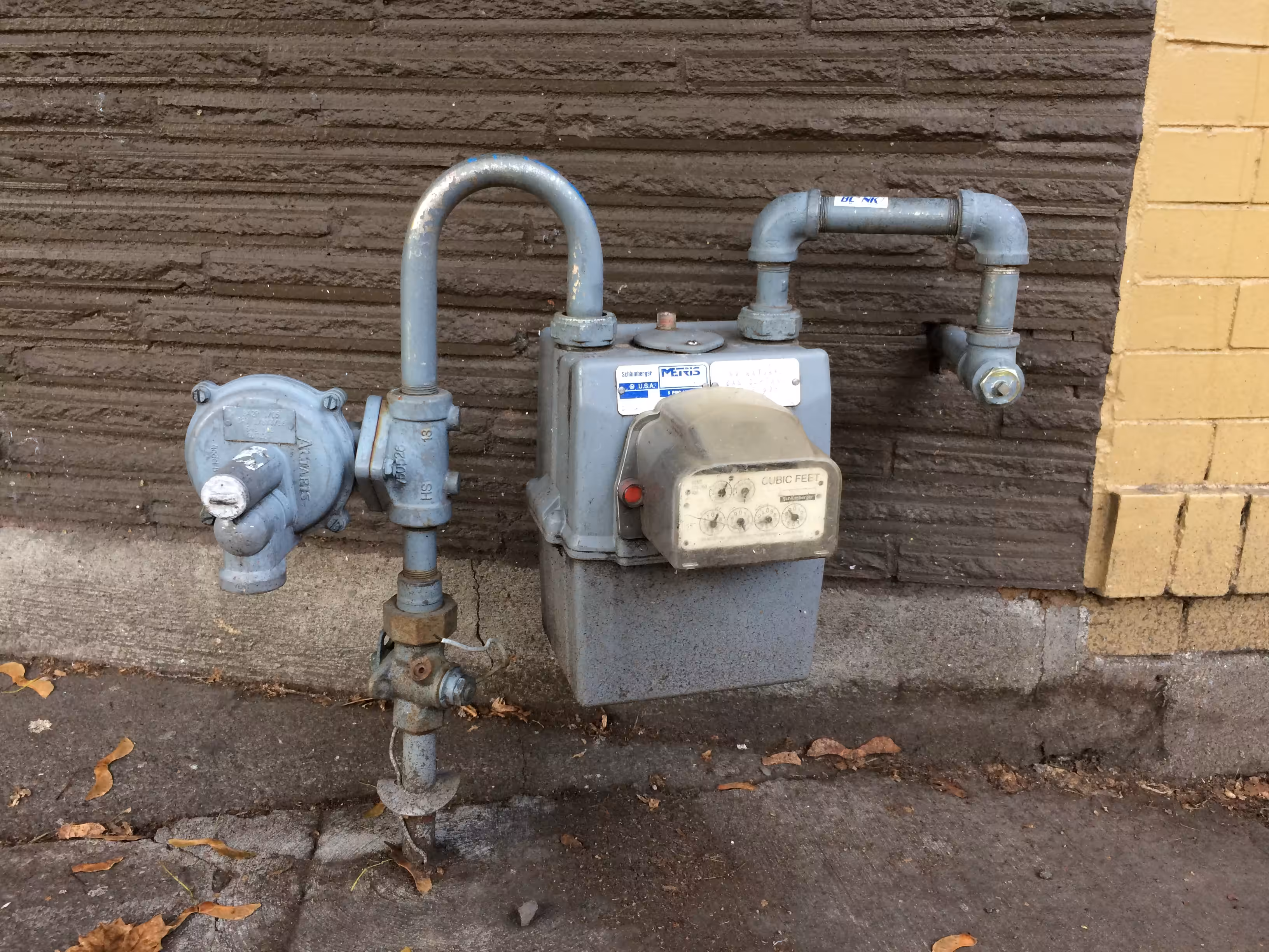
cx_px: 634
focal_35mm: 29
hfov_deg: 61.7
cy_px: 476
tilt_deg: -16.3
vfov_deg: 48.2
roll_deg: -0.3
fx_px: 1063
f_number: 2.2
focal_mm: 4.15
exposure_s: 1/30
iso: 50
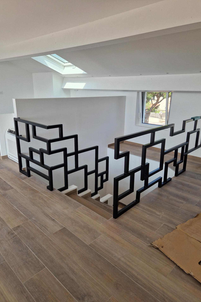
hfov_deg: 53.1
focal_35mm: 24
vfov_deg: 73.7
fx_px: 201
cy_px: 151
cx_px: 101
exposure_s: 1/293
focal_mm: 5.4
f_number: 1.8
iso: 50
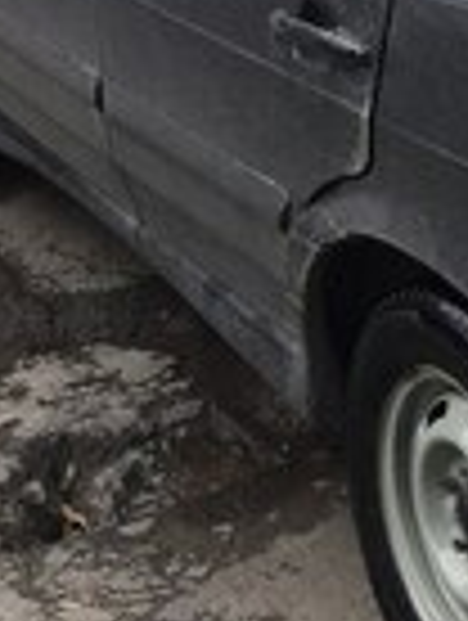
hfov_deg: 14.1
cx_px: 464
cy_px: -320
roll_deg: +0.2
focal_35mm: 104
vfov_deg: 17.0
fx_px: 1869
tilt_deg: -5.1
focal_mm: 4.15
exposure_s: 1/791
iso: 32
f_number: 2.2
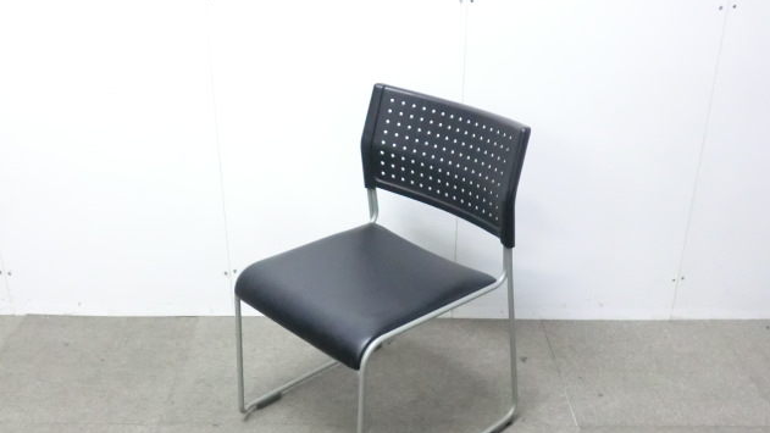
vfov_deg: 28.3
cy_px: 240
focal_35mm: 42
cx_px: 381
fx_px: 858
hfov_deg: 48.4
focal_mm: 6.9
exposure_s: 1/25
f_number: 3.9
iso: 800
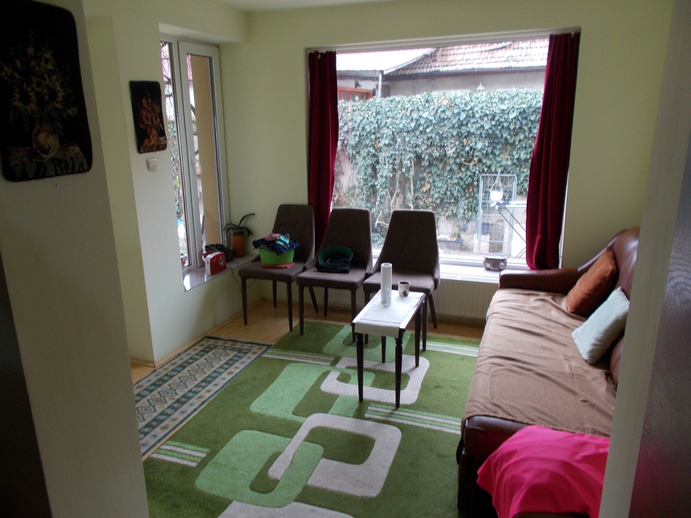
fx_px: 519
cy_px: 259
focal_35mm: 26
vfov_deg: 53.1
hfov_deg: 67.3
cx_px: 346
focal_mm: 4.6
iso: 100
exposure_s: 1/25
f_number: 3.2
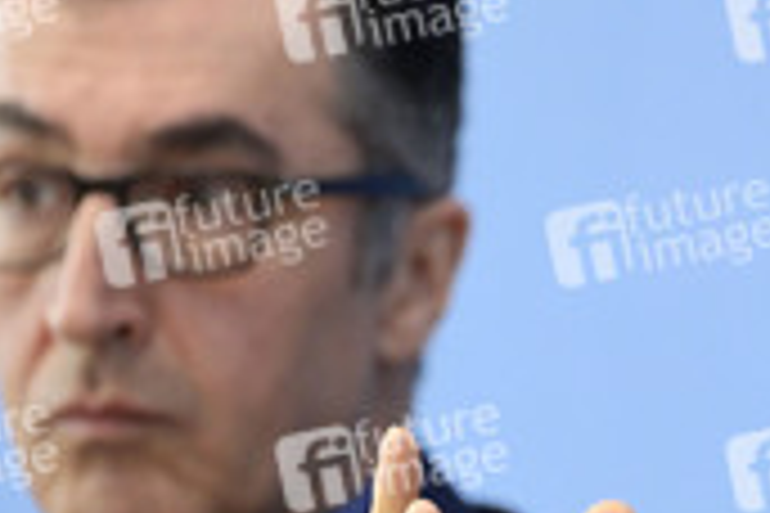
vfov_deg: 1.7
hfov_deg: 2.6
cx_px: 723
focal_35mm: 791
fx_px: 16917
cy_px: 346
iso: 3200
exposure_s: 1/800
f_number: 5.6
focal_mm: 300
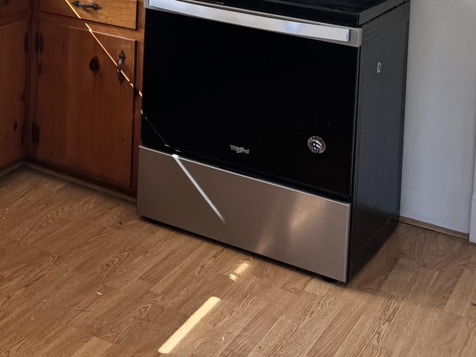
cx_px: -86
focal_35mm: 69
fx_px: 949
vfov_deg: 19.1
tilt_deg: -2.1
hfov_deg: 25.5
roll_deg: -1.3
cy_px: -150
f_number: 1.78
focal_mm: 6.76
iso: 64
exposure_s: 1/218
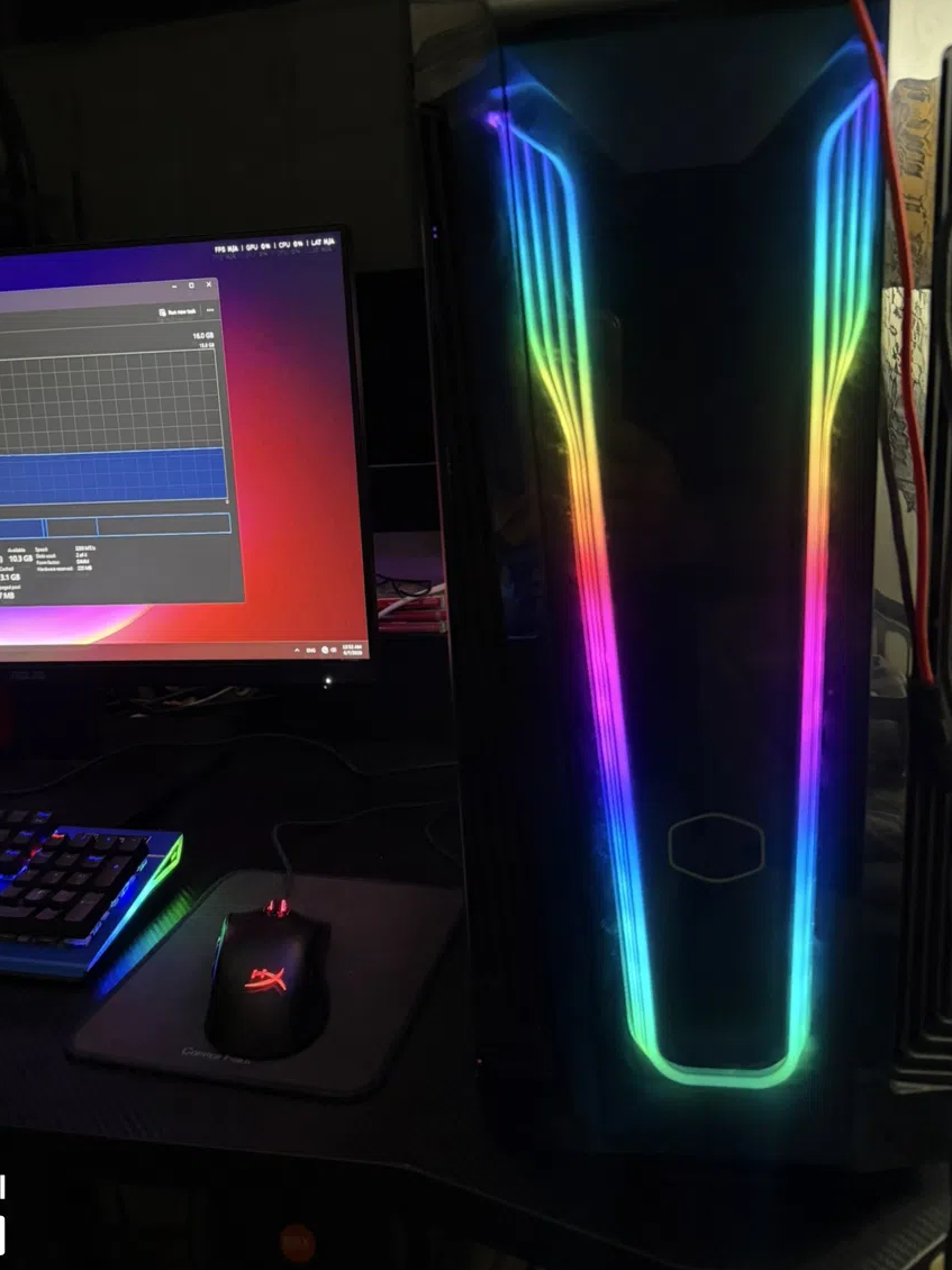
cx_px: 390
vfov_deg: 61.2
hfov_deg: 48.0
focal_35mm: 29
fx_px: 1064
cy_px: 515
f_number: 1.78
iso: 800
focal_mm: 6.76
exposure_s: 1/25
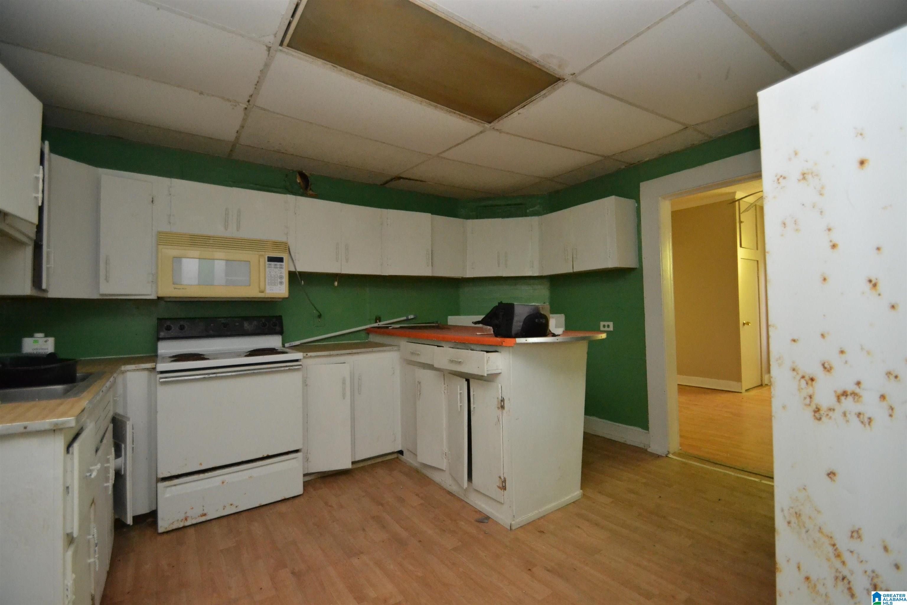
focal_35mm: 15
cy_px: 302
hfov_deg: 100.4
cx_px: 454
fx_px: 378
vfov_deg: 77.3
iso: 3200
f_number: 3.5
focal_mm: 10
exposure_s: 1/60
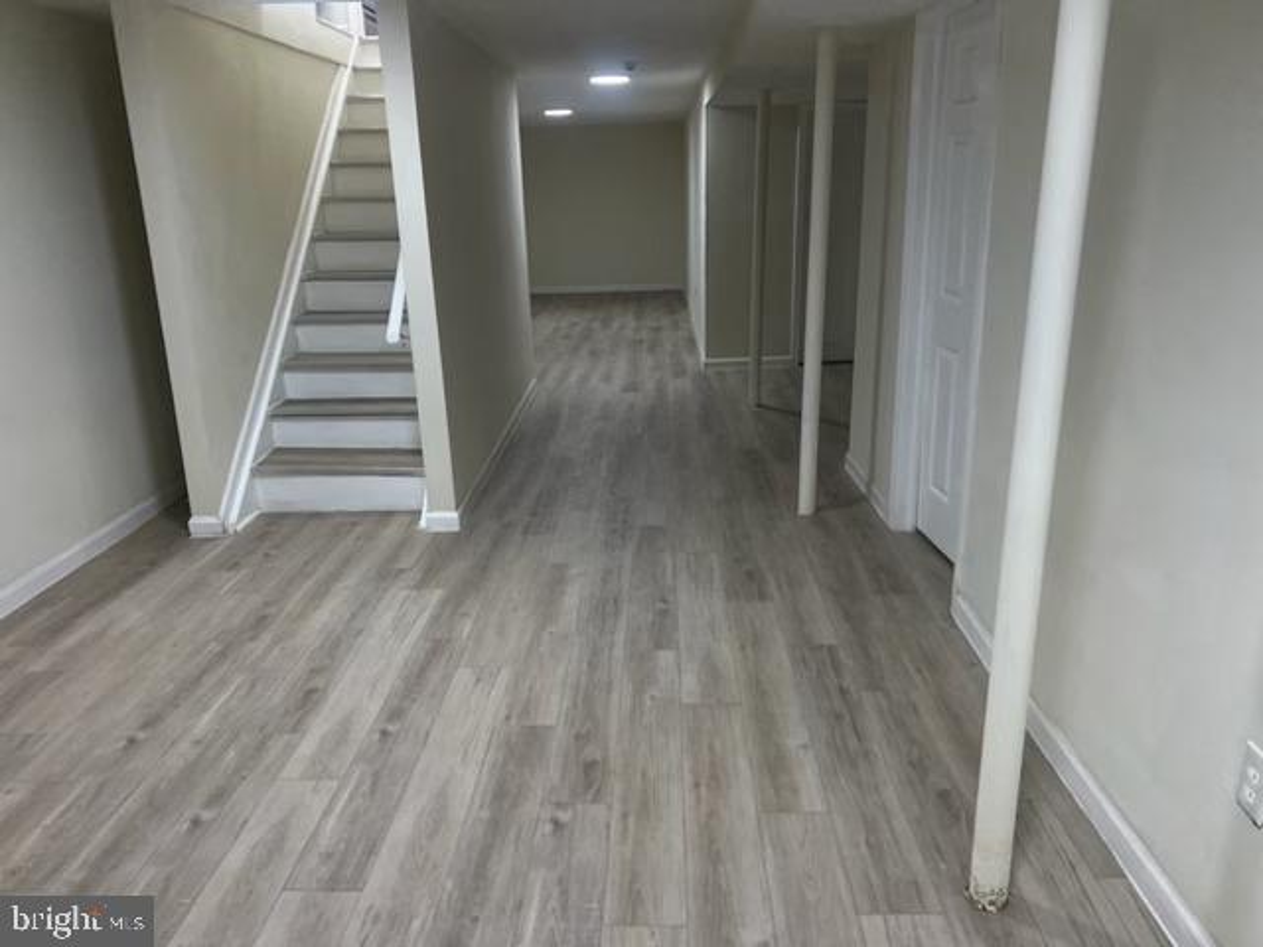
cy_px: 474
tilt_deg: -18.1
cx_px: 632
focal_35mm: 26
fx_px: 949
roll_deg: +1.1
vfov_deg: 53.1
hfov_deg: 67.3
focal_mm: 5.7
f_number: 1.5
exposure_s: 1/120
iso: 100
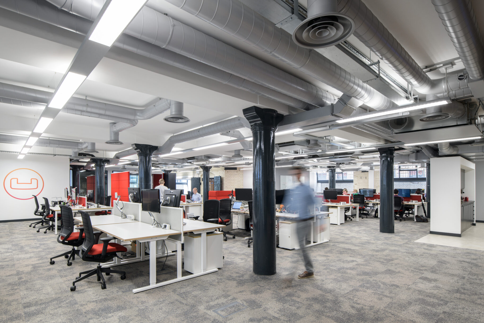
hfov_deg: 86.9
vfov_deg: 64.5
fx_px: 255
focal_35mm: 19
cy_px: 162
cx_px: 242
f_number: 11
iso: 200
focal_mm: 19
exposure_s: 1/2.5
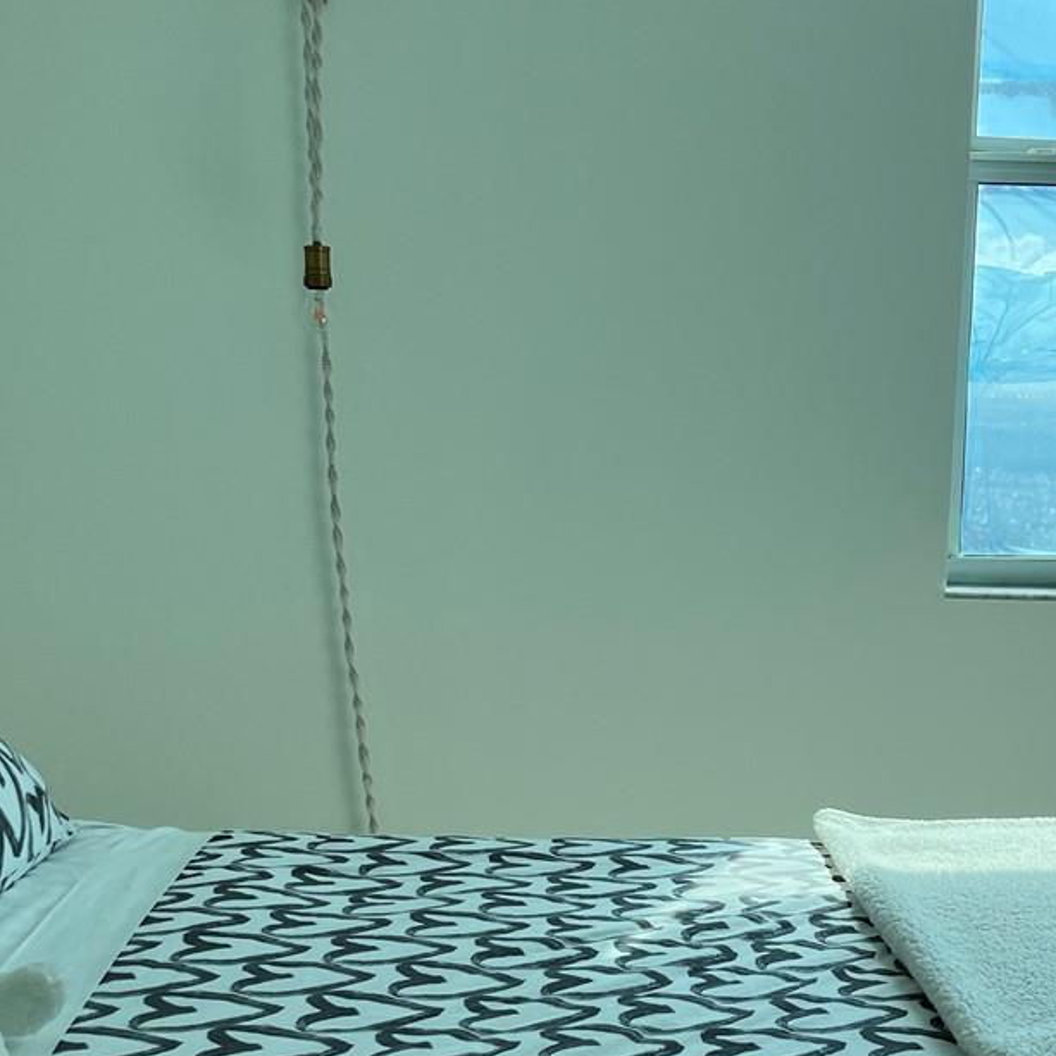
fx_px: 2071
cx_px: 744
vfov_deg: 28.4
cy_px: 701
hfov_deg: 28.3
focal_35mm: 60
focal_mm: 5.7
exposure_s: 1/1412
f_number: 1.5
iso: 50
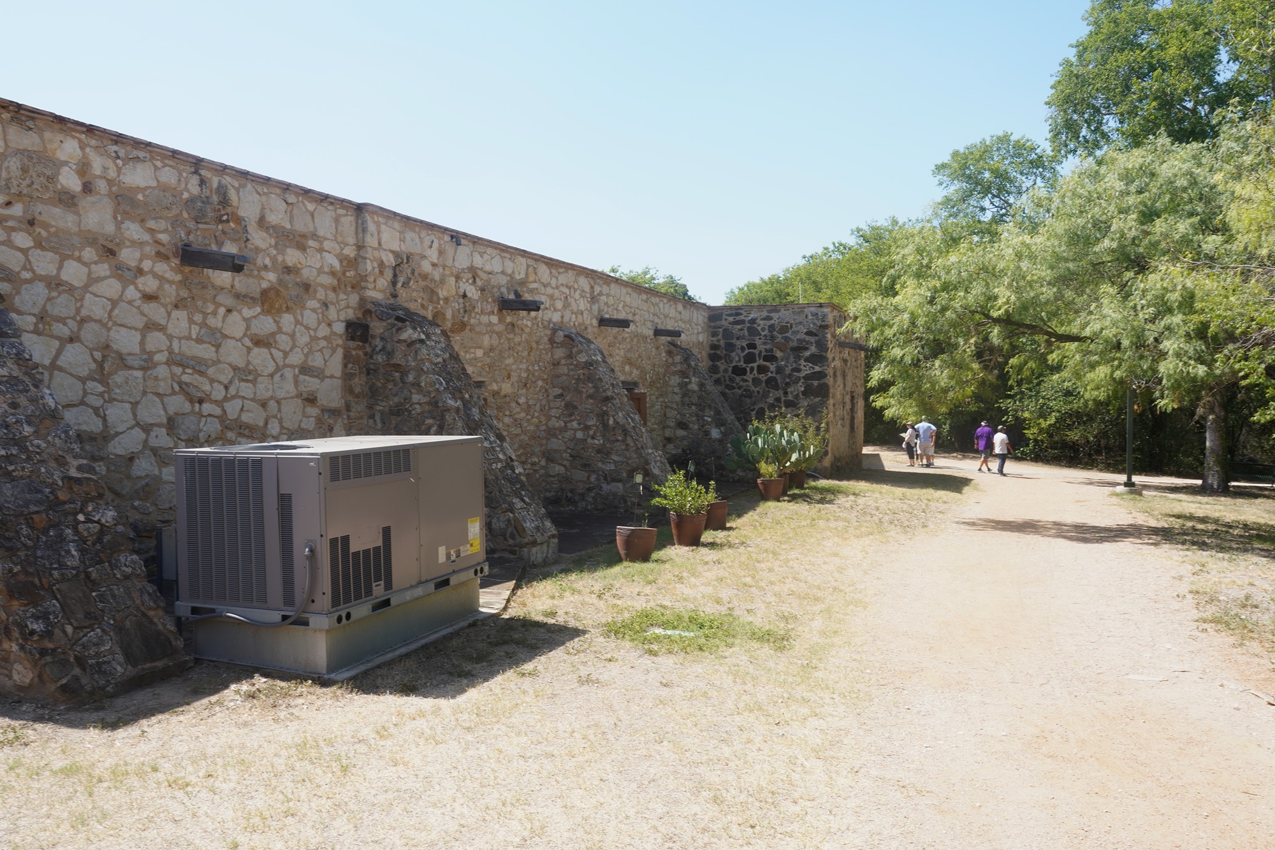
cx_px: 638
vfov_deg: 46.4
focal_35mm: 28
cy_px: 425
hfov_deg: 65.5
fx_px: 992
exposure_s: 1/100
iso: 250
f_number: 14
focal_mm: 28
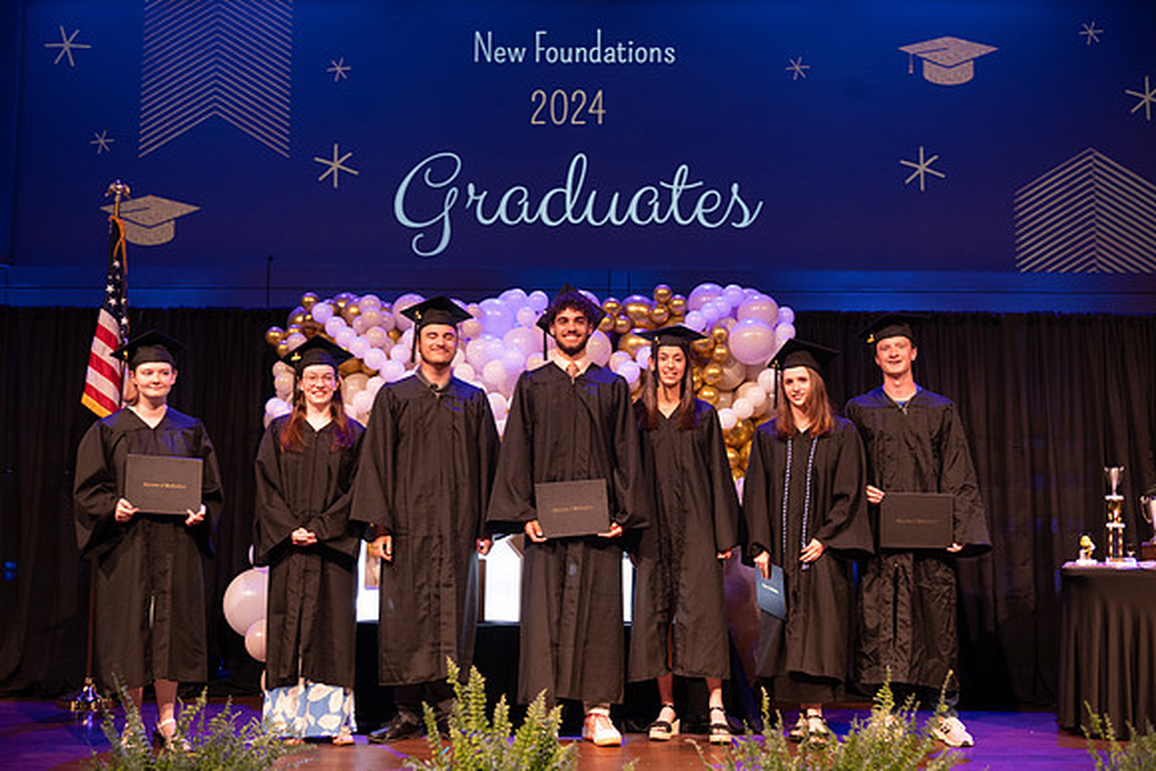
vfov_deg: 30.5
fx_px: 1413
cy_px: 386
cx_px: 578
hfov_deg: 44.5
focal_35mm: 44
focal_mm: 44
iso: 1600
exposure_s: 1/200
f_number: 4
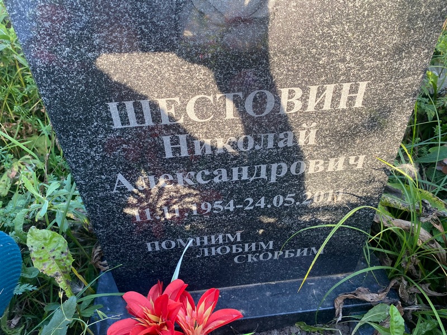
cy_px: 168
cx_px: 224
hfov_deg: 67.3
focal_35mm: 26
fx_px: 336
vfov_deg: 53.1
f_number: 1.8
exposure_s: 1/122
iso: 32
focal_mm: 4.25
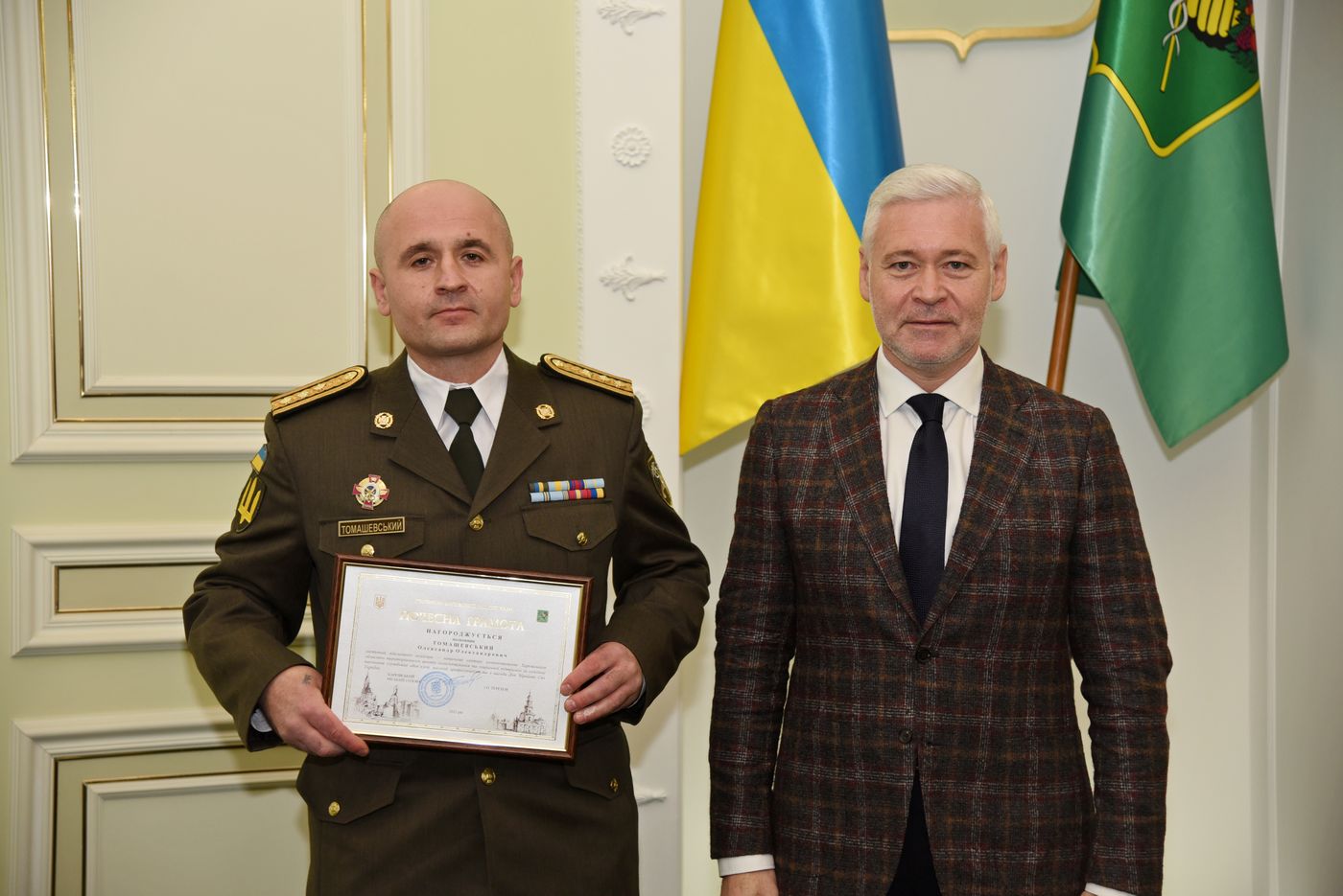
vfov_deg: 20.6
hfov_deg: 30.5
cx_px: 672
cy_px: 448
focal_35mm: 66
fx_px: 2463
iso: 800
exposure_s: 1/200
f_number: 4
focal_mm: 66
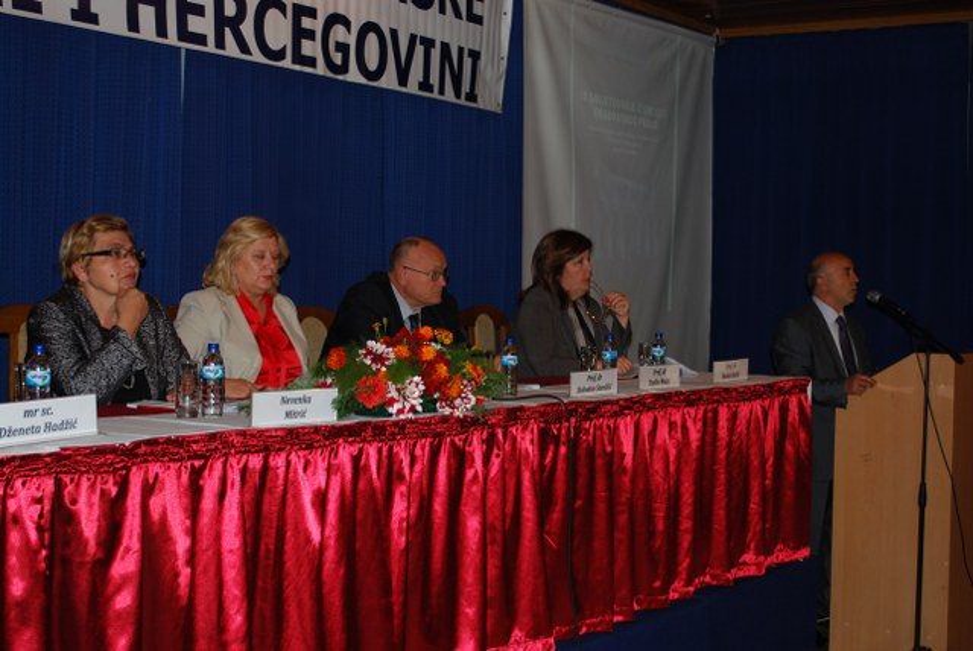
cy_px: 326
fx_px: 1420
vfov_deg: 25.8
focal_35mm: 52
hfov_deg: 37.8
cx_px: 486
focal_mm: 35
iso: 280
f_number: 5.3
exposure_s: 1/60
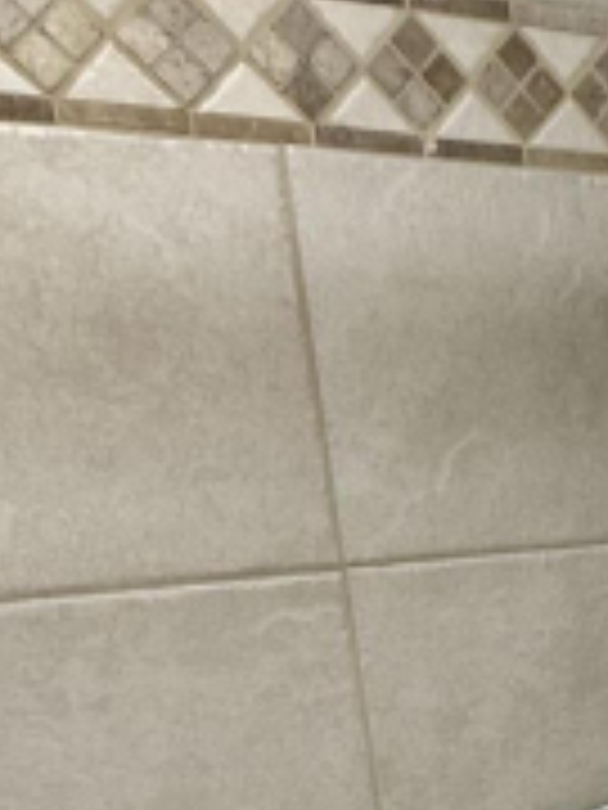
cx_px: 874
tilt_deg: -20.1
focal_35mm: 52
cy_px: 812
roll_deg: -0.9
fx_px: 1218
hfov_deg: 23.3
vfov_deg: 33.6
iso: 640
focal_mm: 2.22
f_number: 2.2
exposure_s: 1/60
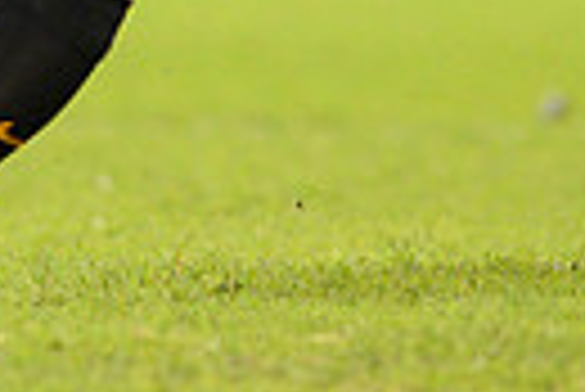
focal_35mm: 1336
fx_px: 21734
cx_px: 122
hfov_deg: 1.5
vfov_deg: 1.0
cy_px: -466
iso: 3200
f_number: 2.8
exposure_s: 1/800
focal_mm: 300
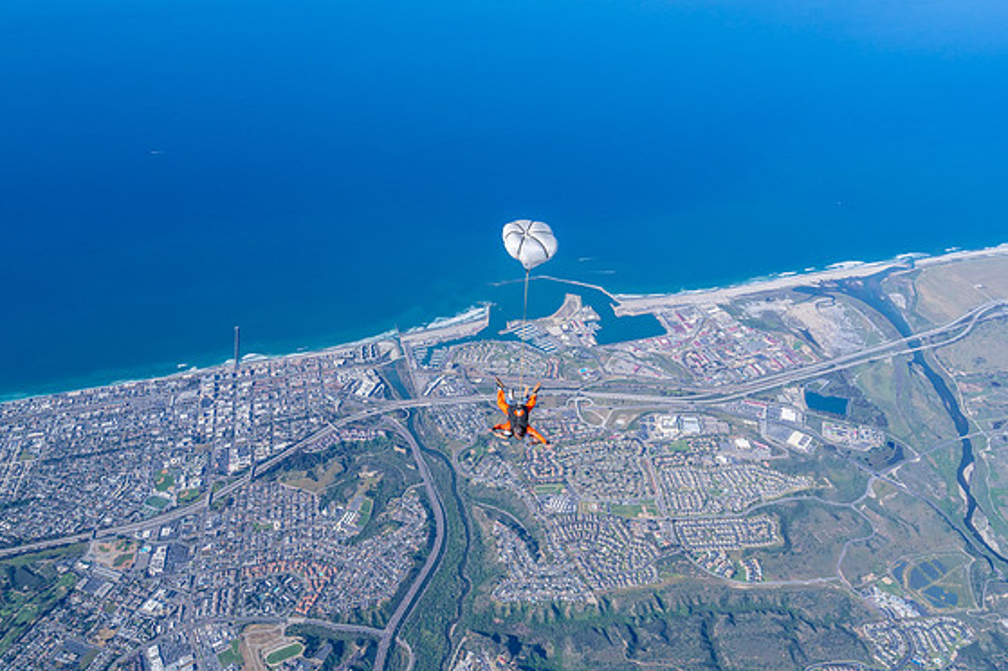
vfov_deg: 47.9
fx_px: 756
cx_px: 509
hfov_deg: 67.4
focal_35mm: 27
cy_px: 344
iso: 800
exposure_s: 1/1600
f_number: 10
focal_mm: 26
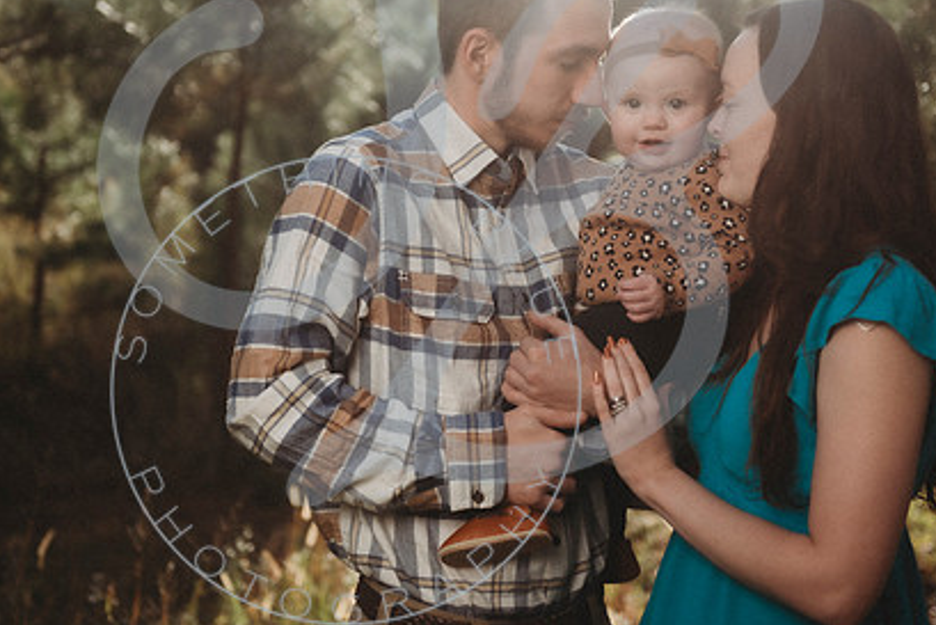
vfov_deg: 20.0
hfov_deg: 29.6
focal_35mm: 68
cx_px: 460
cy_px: 198
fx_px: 1769
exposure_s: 1/800
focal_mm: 48
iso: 100
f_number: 2.8
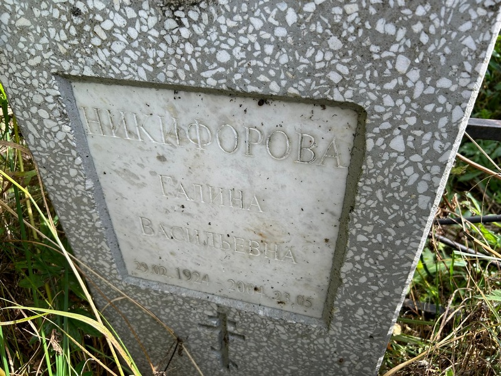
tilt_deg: -38.0
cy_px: 188
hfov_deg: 67.3
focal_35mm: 26
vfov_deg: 53.1
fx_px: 376
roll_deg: +5.4
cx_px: 250
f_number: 1.5
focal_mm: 5.7
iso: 50
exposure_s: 1/666
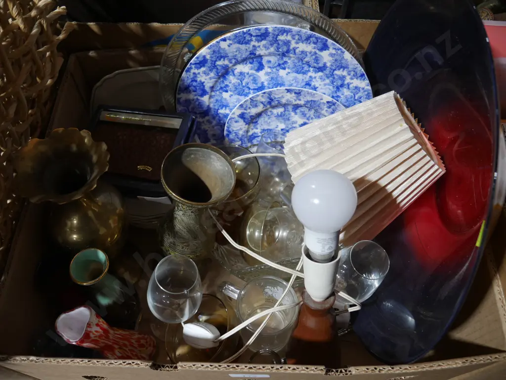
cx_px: 253
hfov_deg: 60.0
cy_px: 190
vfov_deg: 46.8
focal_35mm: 30
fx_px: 439
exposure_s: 1/60
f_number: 3.6
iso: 500
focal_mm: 15
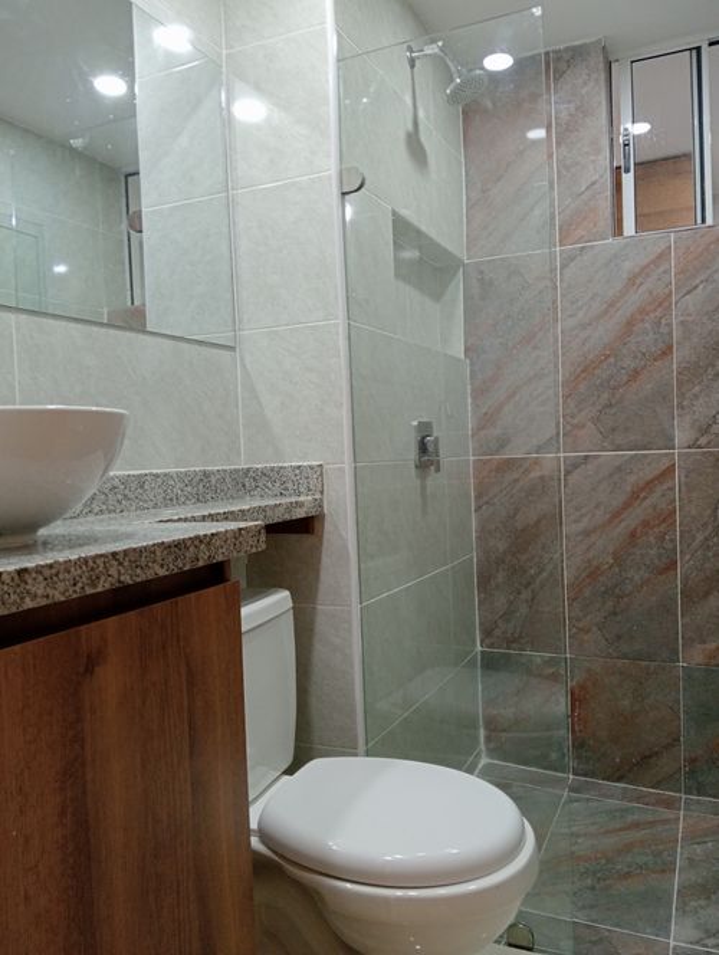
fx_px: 773
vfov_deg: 63.4
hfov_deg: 49.9
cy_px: 478
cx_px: 360
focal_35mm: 28
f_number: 1.8
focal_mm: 3.98
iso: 388
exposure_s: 1/33.3
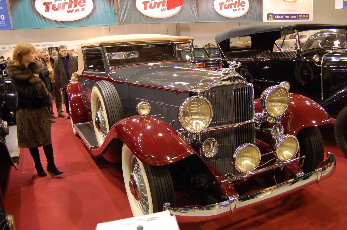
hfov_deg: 64.6
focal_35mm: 28
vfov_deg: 45.5
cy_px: 115
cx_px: 174
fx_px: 274
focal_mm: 19
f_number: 3.5
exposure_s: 1/25
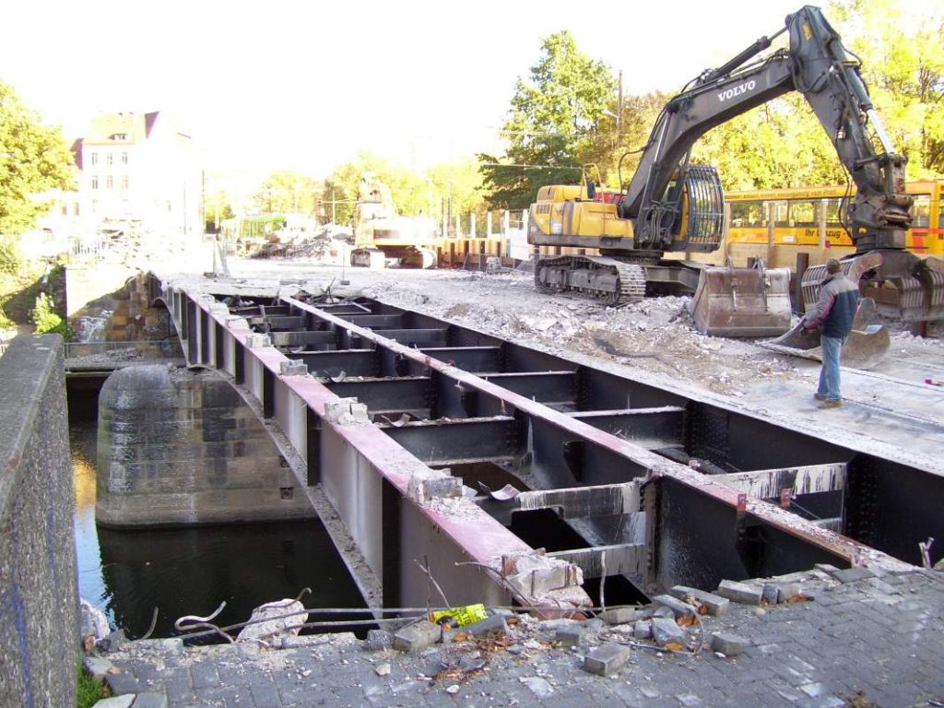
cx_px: 472
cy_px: 354
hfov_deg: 50.1
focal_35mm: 37
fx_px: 1009
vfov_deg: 38.7
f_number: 2.7
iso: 80
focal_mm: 6
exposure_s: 1/125
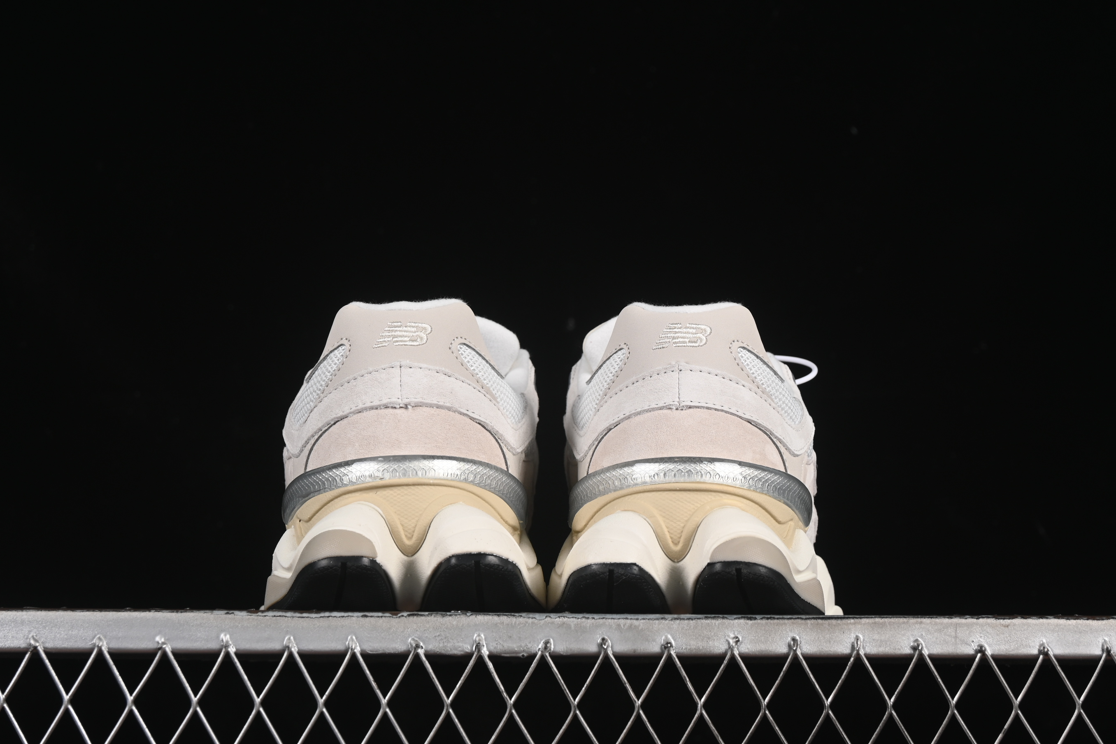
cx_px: 561
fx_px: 2387
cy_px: 373
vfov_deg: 17.7
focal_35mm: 77
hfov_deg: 26.3
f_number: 8
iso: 160
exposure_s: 1/60
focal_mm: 50
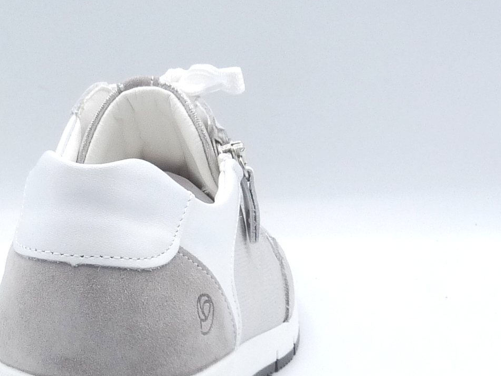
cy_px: 263
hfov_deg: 22.4
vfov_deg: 17.1
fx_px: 1245
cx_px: 92
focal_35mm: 86
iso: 100
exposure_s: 1/200
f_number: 5.6
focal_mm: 5.1
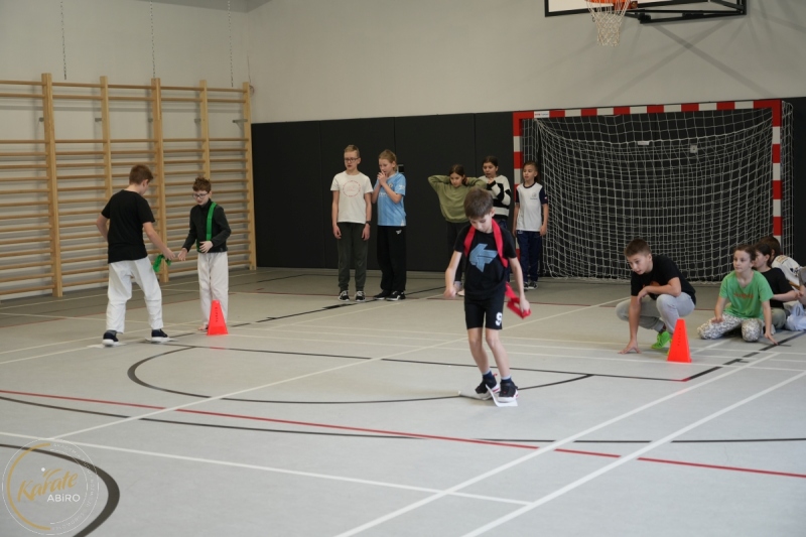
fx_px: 1276
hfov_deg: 35.1
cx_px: 403
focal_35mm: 57
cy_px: 268
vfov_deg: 23.8
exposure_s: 1/160
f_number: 4
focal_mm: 57
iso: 800
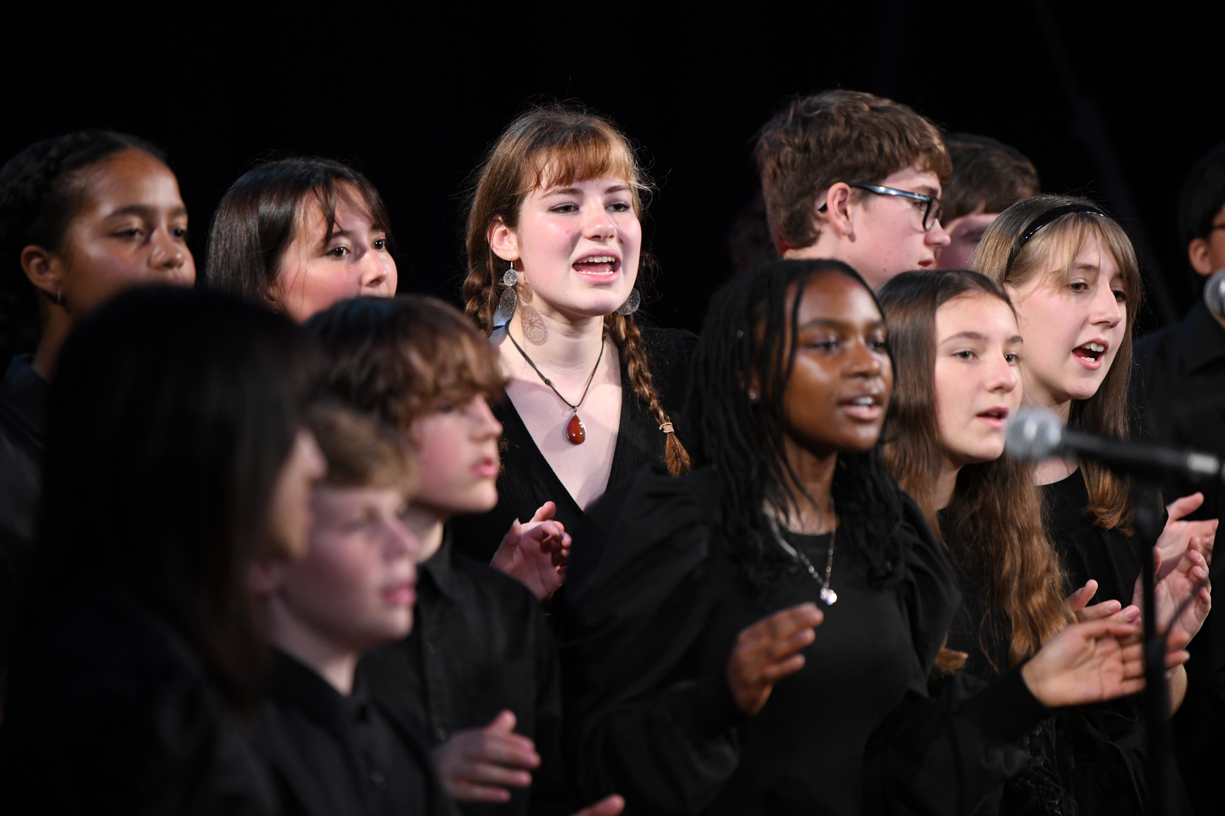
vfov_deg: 6.8
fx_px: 6873
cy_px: 408
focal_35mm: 202
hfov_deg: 10.2
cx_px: 618
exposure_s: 1/400
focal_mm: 200
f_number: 2.8
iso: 4000
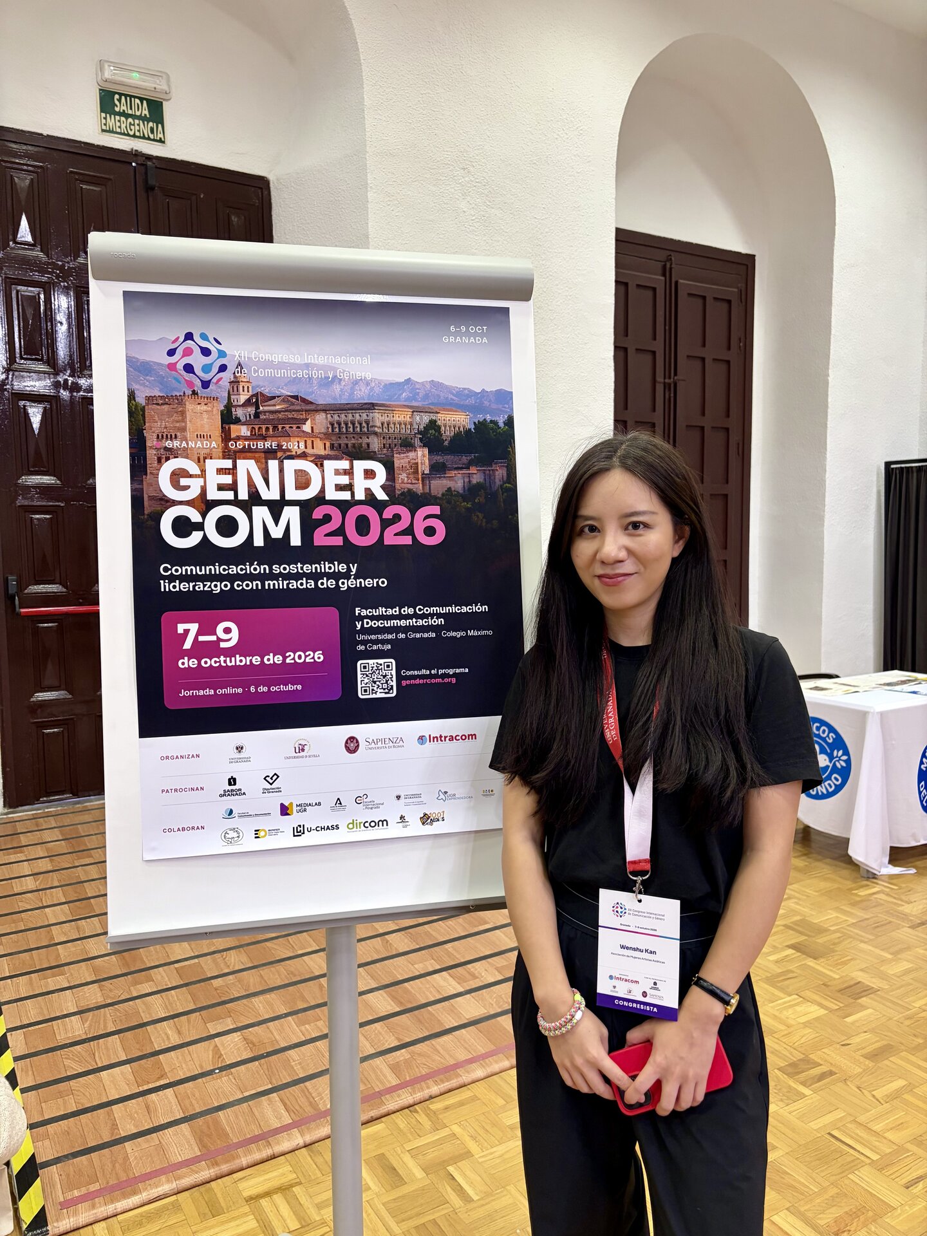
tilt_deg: -4.9
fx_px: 928
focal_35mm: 26
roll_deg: +0.6
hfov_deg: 53.1
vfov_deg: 67.3
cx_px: 464
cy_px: 618
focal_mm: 5.96
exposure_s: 1/50
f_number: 1.6
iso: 160
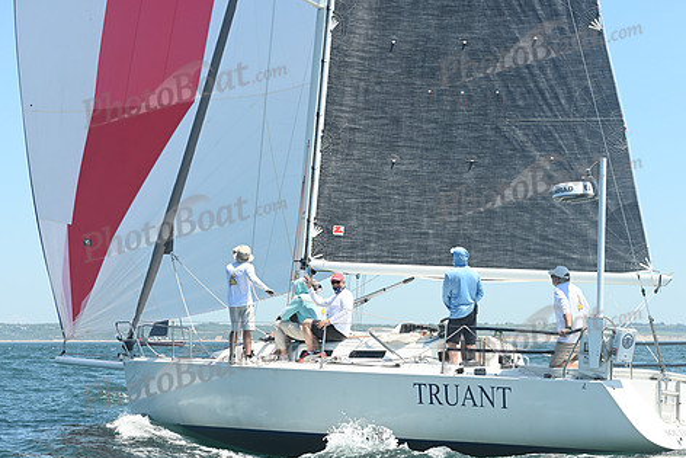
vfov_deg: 15.9
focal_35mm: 86
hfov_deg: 23.6
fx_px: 1639
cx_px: 363
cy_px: 280
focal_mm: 70
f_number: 5.6
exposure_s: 1/1000
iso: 320
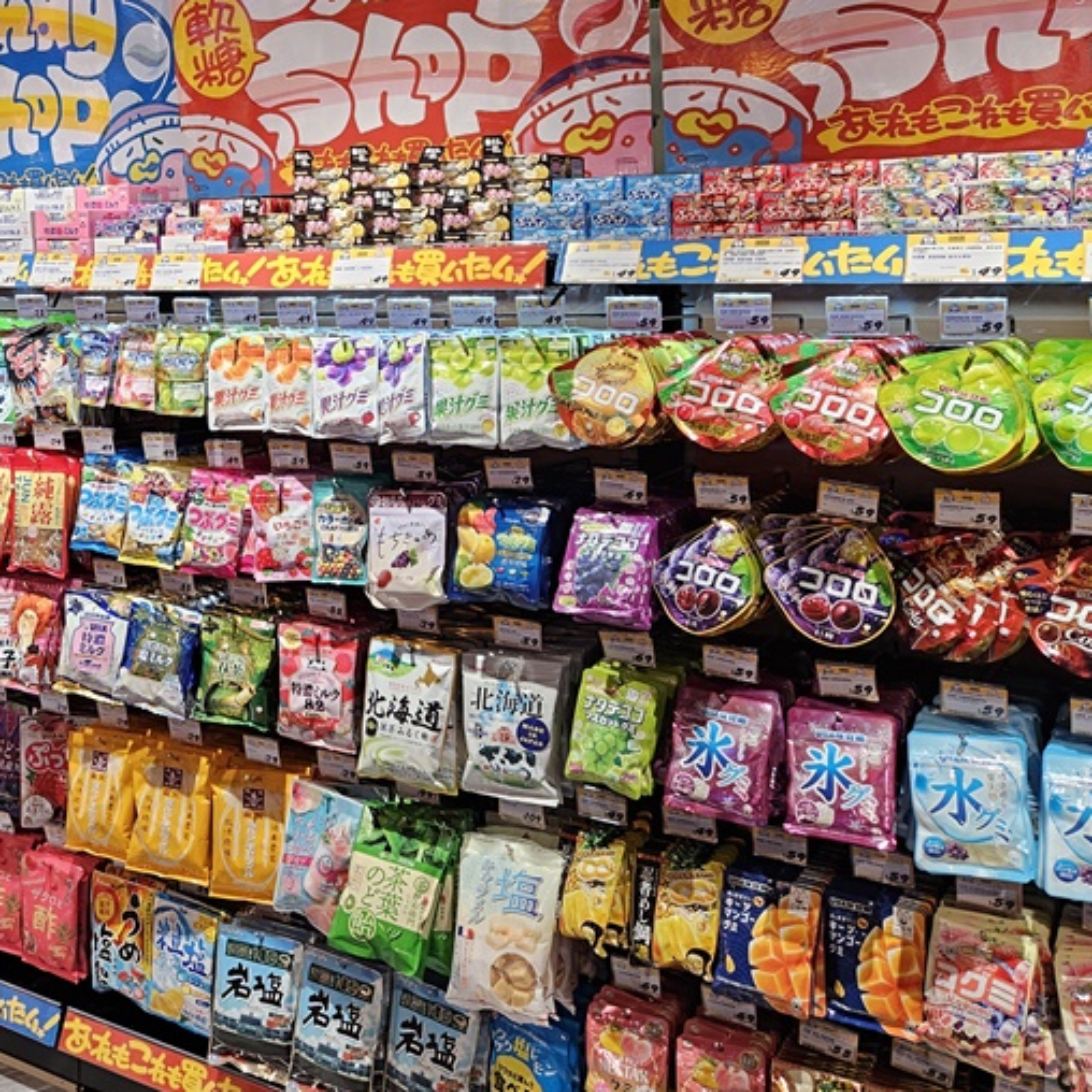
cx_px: 196
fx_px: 1428
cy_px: 312
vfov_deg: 41.0
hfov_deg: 39.9
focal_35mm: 40
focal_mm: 5.4
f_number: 1.8
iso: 100
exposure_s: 1/120
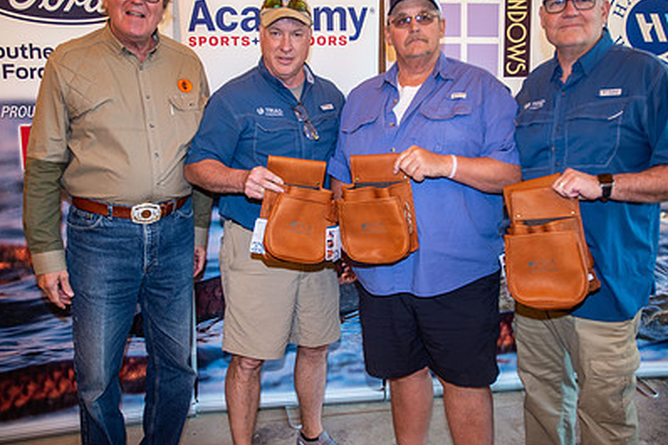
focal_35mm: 35
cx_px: 356
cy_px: 208
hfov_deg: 54.4
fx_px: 649
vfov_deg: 37.8
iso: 800
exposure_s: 1/60
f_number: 2.8
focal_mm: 24
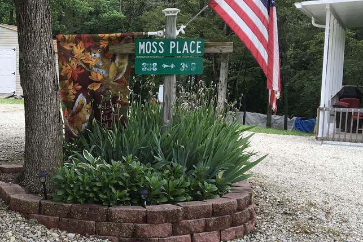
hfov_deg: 32.4
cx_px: 68
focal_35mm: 60
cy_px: 152
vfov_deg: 22.6
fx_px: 605
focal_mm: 4.15
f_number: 2.2
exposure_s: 1/358
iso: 25
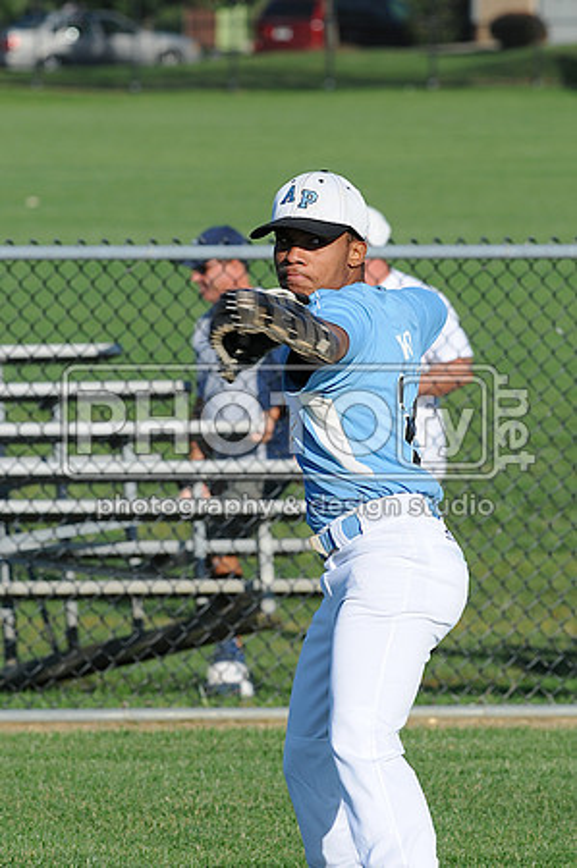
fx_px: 10843
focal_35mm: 450
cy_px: 434
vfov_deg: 4.6
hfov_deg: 3.0
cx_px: 288
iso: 200
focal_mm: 300
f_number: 11
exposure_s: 1/320
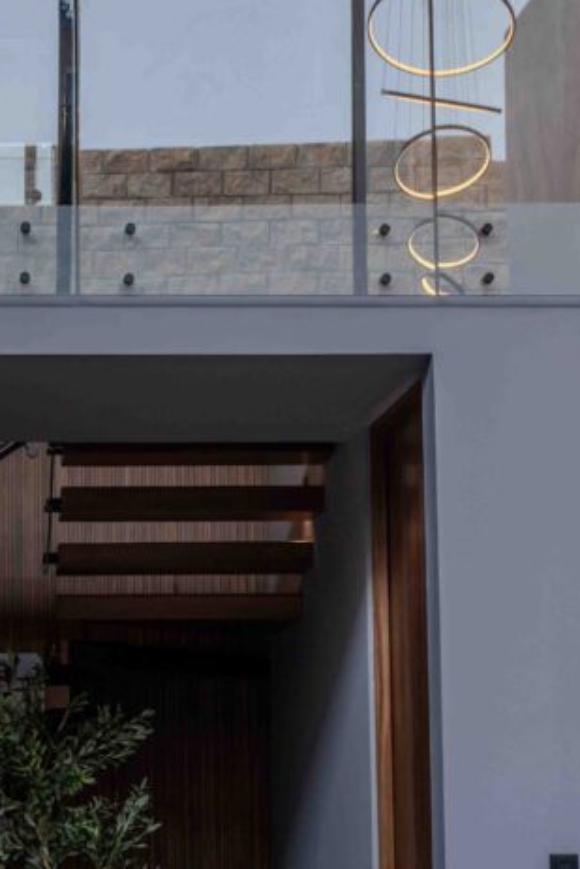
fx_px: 2101
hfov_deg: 15.3
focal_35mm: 87
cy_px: 283
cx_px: -53
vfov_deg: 23.3
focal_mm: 35
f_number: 4
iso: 320
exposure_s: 1/500
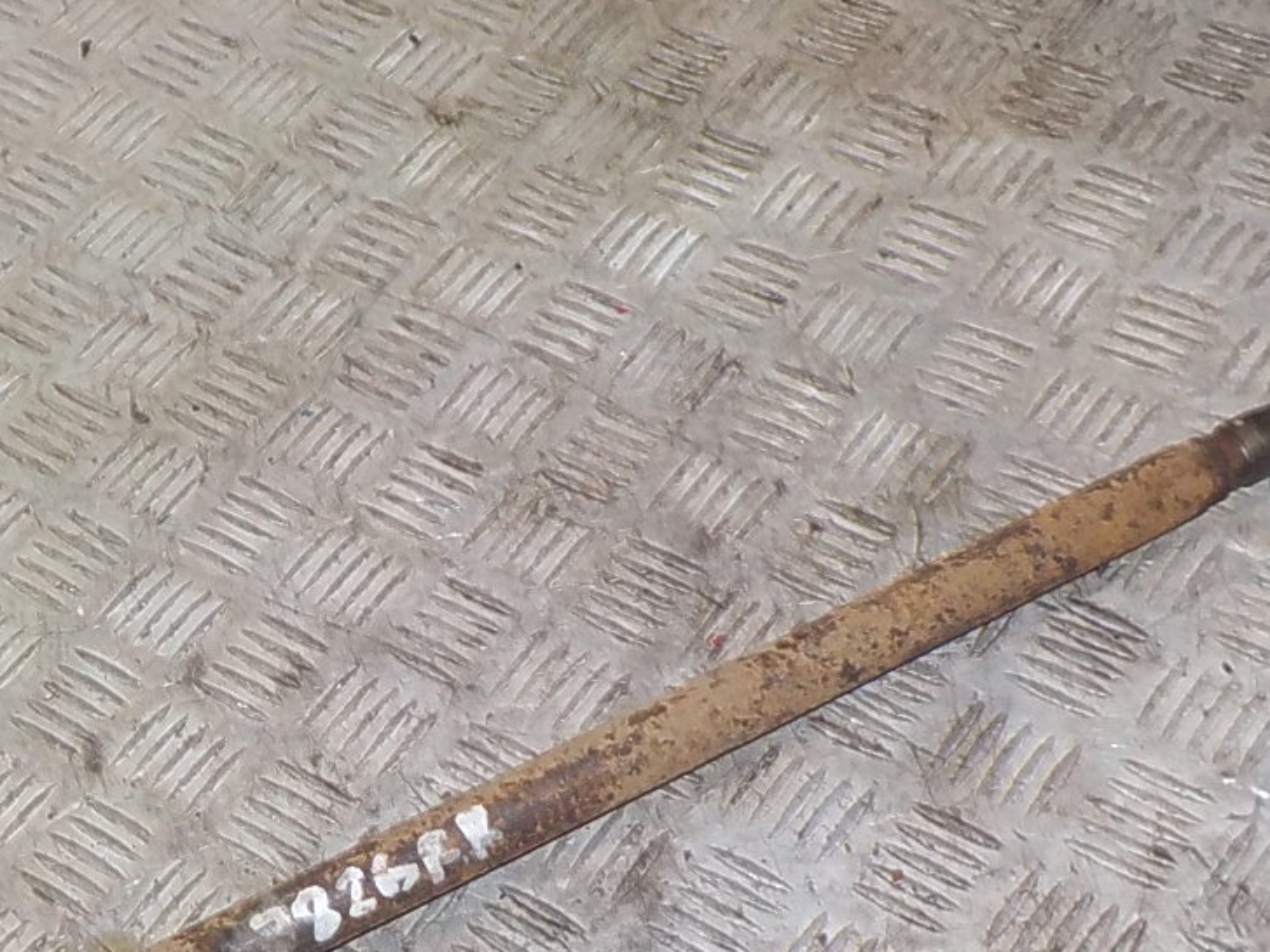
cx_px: 300
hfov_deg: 28.9
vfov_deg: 22.2
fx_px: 2421
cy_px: 610
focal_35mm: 66
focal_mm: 4.1
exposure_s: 1/30
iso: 200
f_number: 3.3
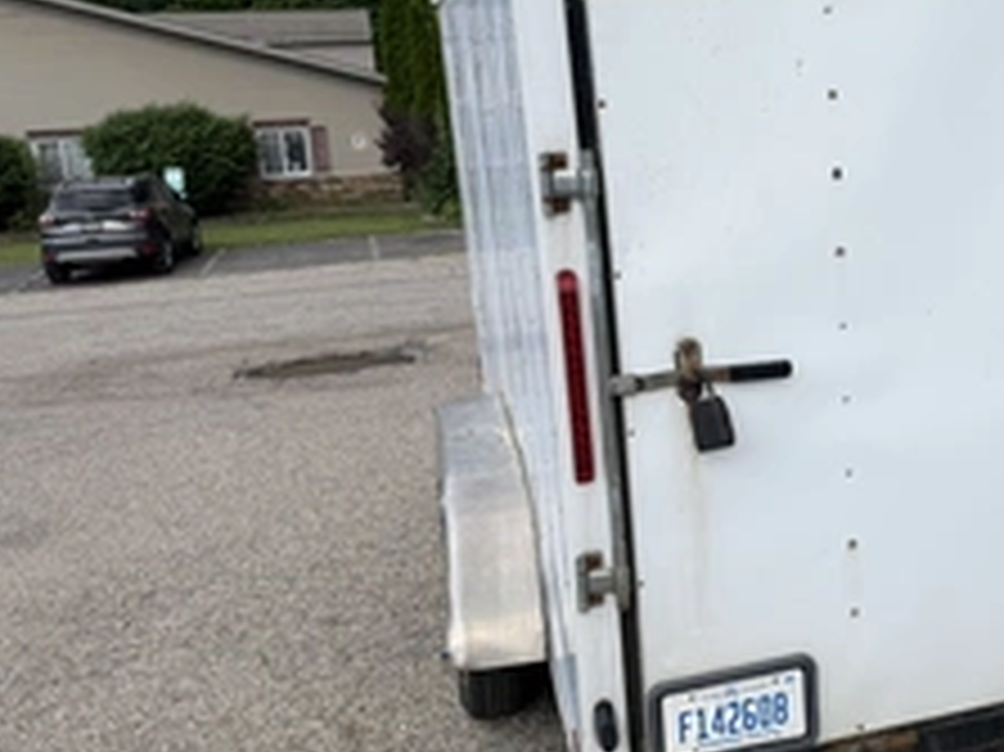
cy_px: 324
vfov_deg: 33.5
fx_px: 1246
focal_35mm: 43
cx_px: 882
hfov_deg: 40.9
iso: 80
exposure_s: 1/3021
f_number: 1.78
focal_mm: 6.76
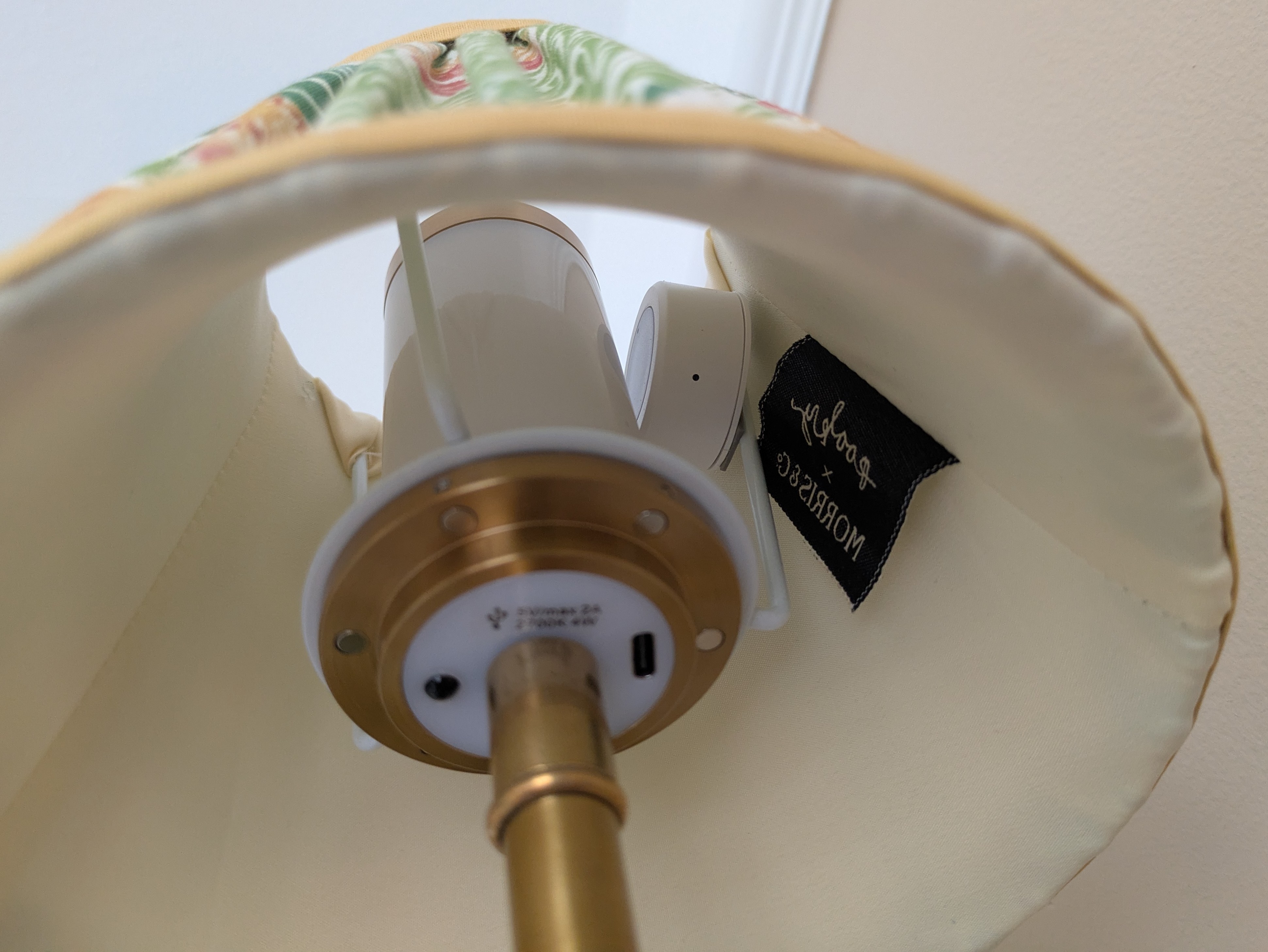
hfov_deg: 69.4
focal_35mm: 25
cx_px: 634
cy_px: 476
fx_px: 916
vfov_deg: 54.9
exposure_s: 1/100
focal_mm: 5.43
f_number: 1.89
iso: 507
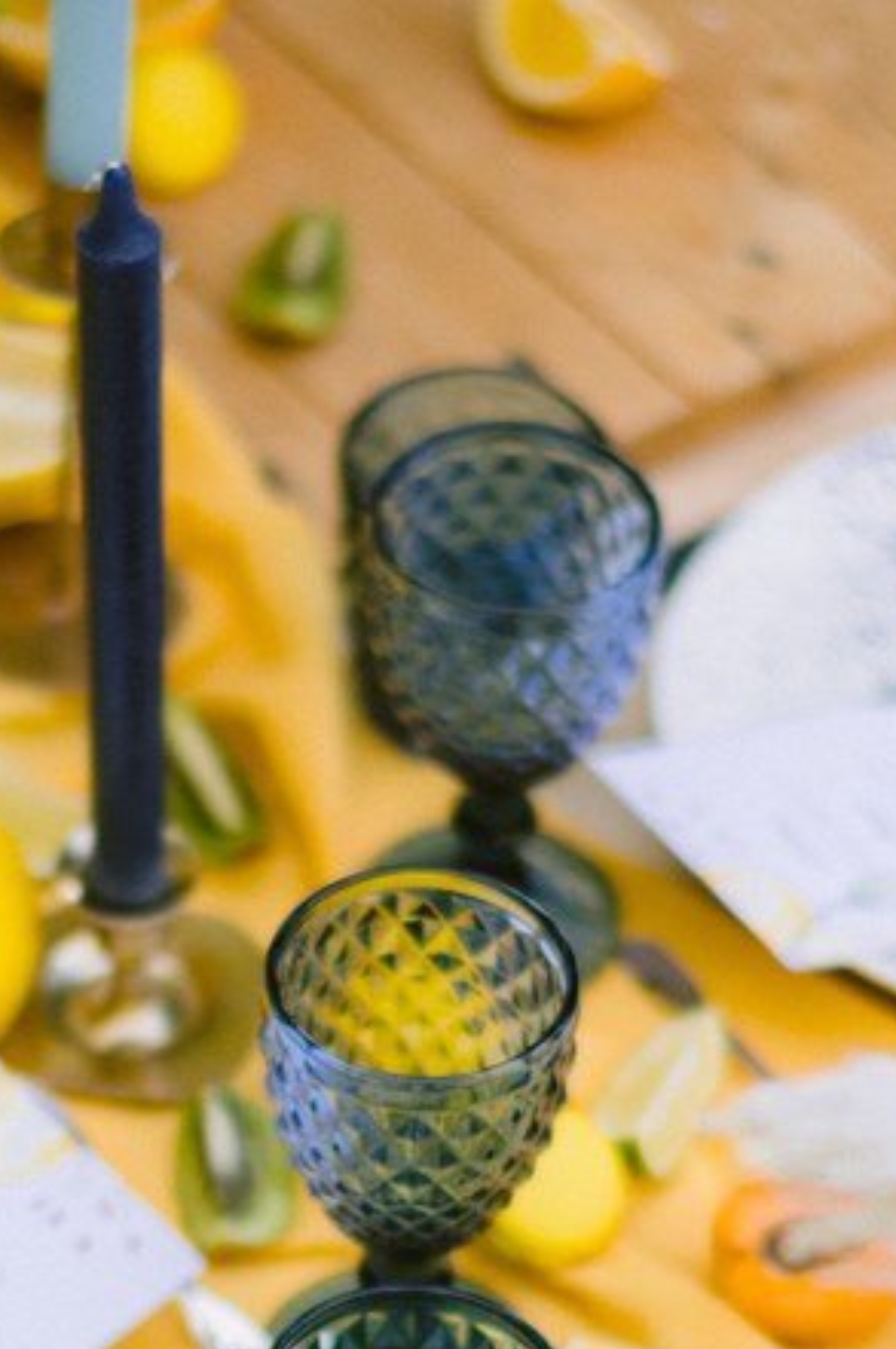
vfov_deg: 12.8
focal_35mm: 158
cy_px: 1395
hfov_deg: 8.7
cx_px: 248
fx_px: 5912
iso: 400
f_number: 1.4
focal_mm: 58
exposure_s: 1/2000
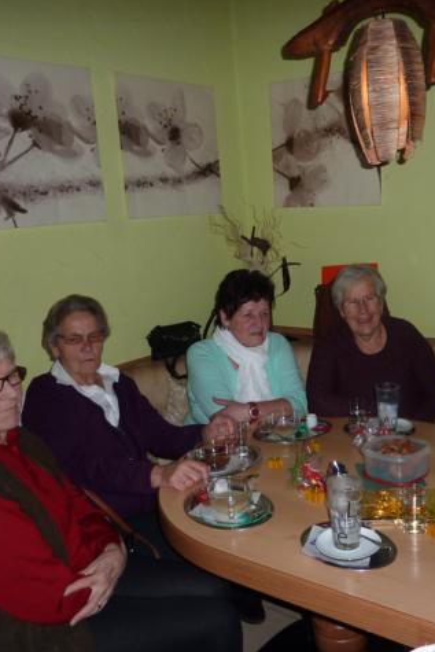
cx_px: 294
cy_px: 325
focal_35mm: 35
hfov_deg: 37.4
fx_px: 634
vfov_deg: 54.4
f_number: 3.3
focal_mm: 4.1
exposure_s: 1/125
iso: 125
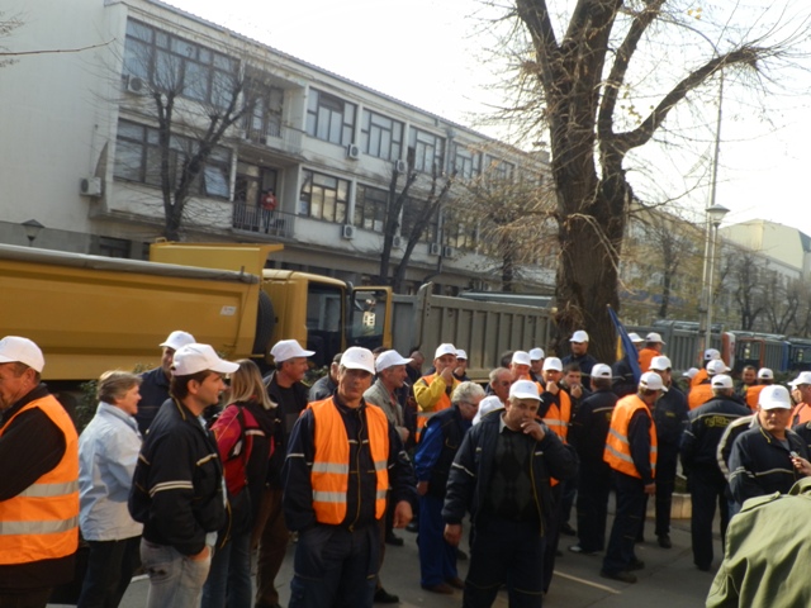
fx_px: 797
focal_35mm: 34
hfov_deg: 54.0
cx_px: 406
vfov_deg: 41.8
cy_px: 304
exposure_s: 1/320
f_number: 3.5
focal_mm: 6.17
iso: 80
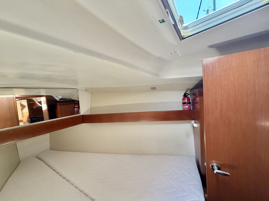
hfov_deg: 102.1
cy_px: 100
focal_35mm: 14
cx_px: 134
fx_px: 109
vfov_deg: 85.7
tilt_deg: -2.6
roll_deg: +4.7
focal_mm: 2.22
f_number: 2.2
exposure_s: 1/121
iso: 250
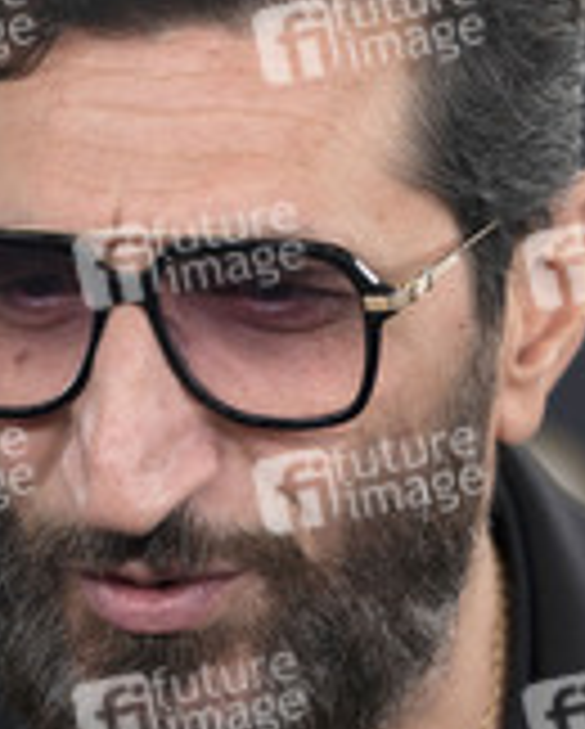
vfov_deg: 4.6
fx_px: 9029
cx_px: 250
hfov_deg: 3.7
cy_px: 369
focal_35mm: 418
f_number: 4
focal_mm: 160
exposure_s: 1/200
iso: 400
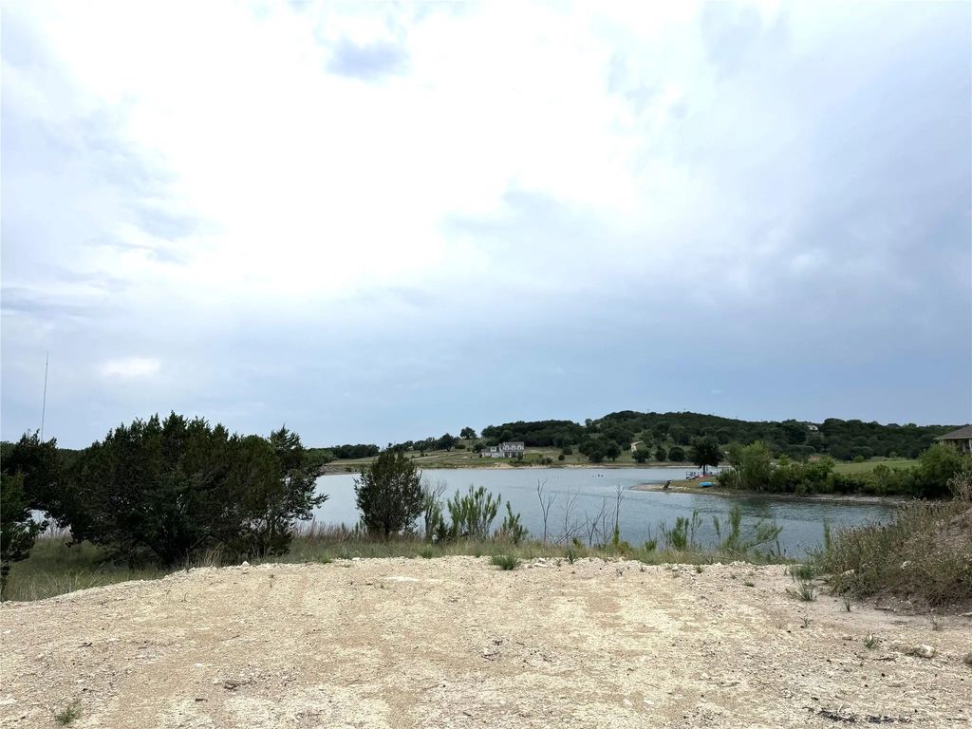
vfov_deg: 56.8
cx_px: 486
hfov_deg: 71.6
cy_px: 364
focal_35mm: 24
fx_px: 674
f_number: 1.78
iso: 80
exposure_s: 1/5348
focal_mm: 6.76
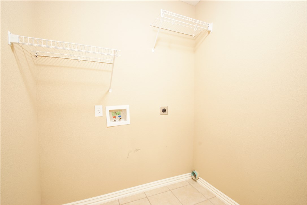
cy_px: 102
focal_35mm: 15
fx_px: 128
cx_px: 154
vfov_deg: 77.3
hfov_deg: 100.4
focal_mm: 10
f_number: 10
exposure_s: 10
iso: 100
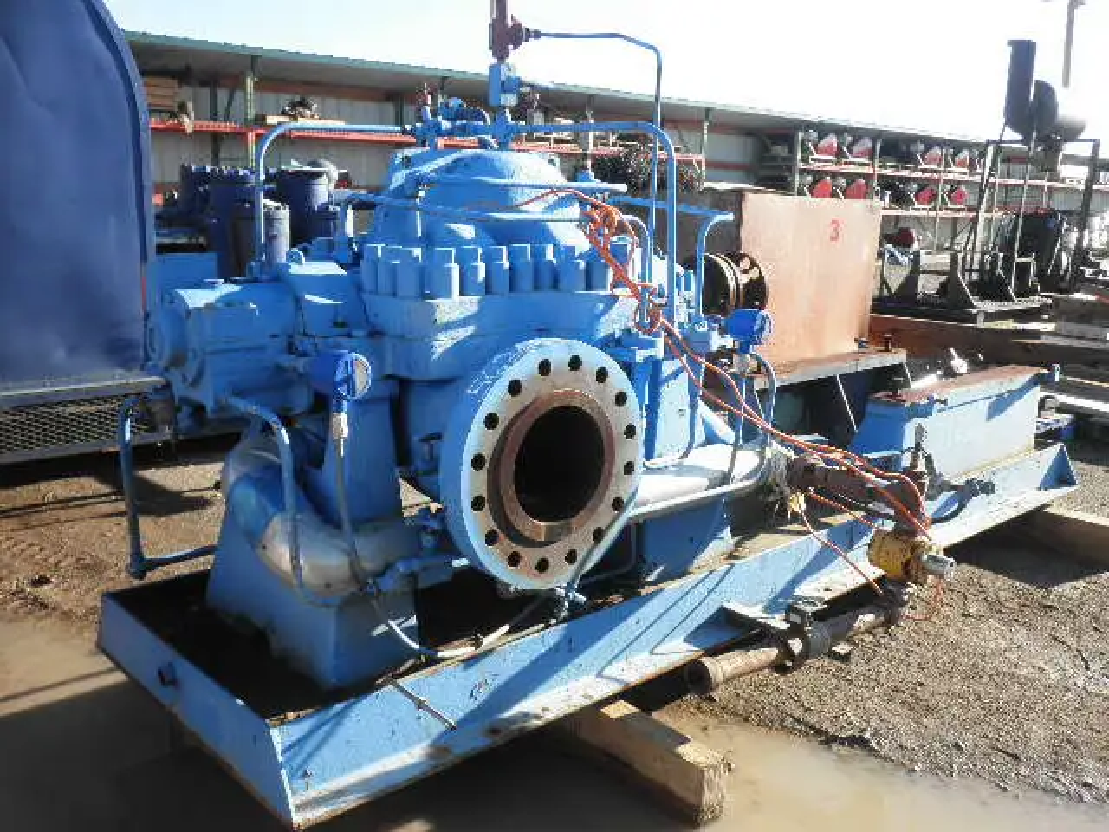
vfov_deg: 40.7
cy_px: 416
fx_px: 1121
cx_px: 554
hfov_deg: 52.6
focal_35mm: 35
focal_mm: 6.1
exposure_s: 1/250
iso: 64
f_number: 3.2
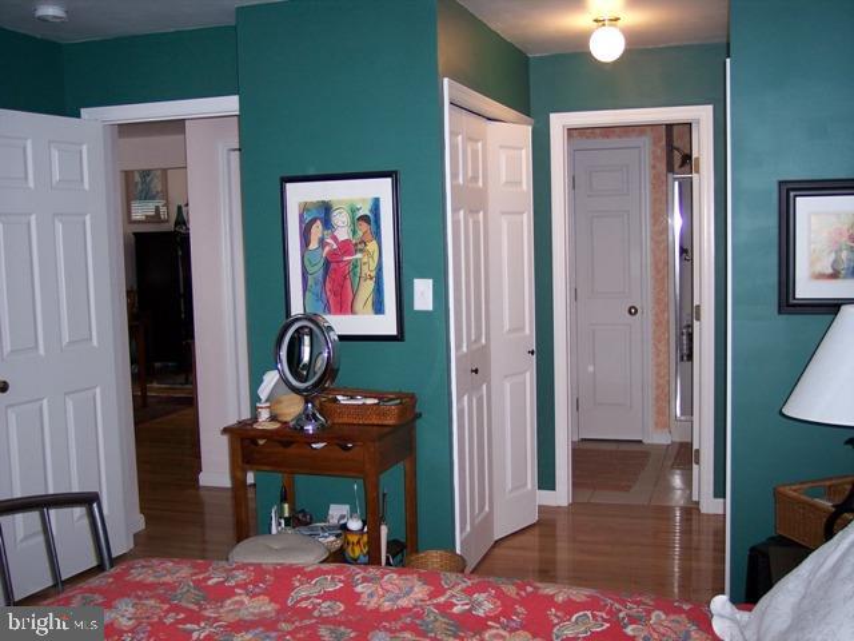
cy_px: 320
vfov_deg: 36.8
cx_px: 427
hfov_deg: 47.9
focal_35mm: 39
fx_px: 962
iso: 140
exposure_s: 1/60
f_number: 2.8
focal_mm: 8
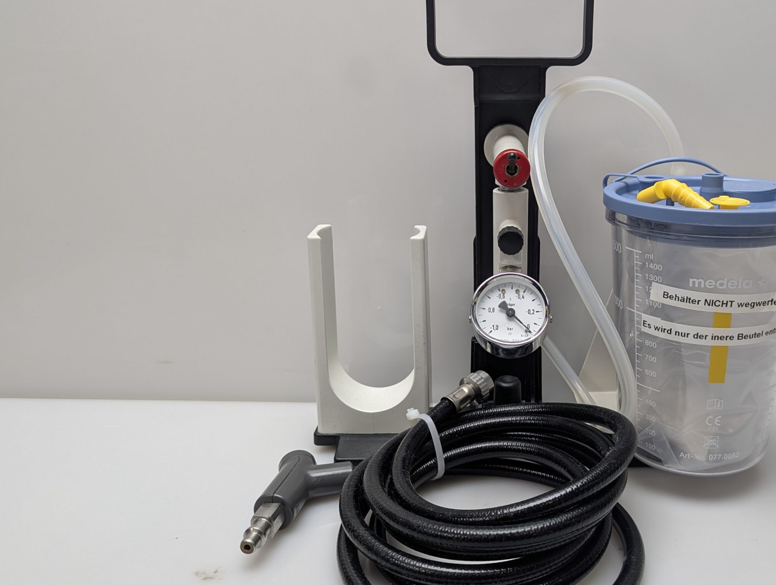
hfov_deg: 55.8
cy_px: 307
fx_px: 718
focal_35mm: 32
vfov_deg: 44.3
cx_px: 503
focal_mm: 6.81
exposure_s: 1/50
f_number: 1.85
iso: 46
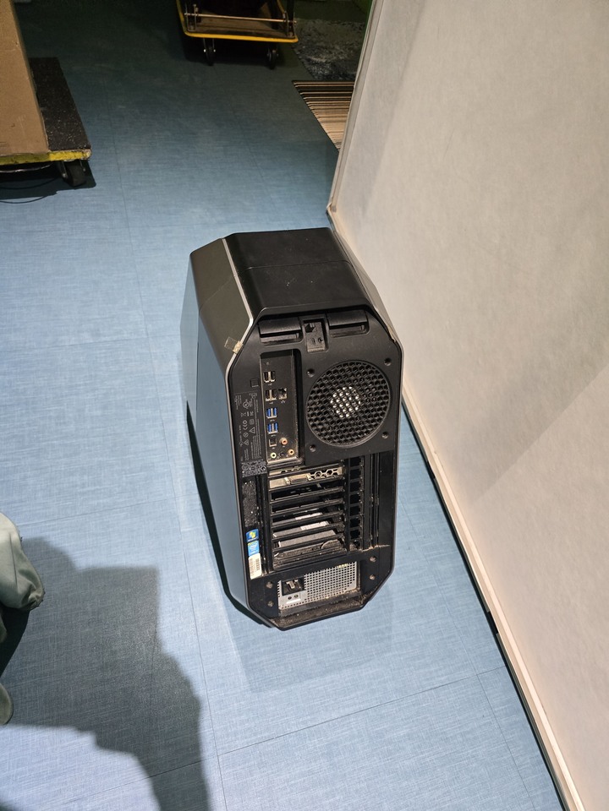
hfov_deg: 58.9
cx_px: 304
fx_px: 540
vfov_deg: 73.9
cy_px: 406
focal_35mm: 23
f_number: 1.7
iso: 1000
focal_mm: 6.3
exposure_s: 1/120
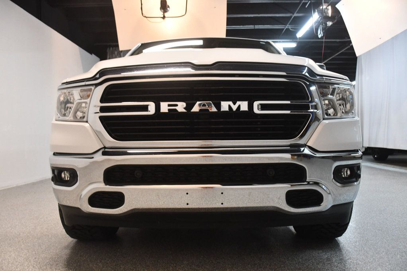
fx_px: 373
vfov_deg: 39.9
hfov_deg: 57.2
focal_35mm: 33
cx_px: 204
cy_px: 136
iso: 1800
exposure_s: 1/125
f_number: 3.5
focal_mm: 22
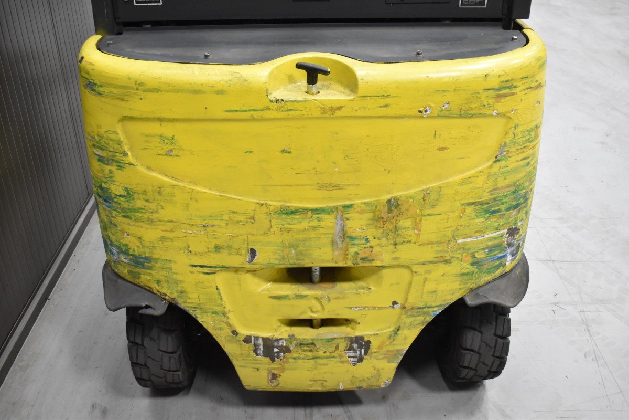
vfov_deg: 36.9
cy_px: 210
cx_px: 314
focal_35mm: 36
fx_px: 629
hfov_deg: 53.1
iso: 1600
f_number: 4
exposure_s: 1/60
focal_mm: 24
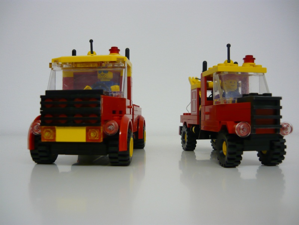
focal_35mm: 33
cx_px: 150
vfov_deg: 42.9
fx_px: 285
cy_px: 112
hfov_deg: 55.4
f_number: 2.8
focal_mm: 5.5
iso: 200
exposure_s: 1/30
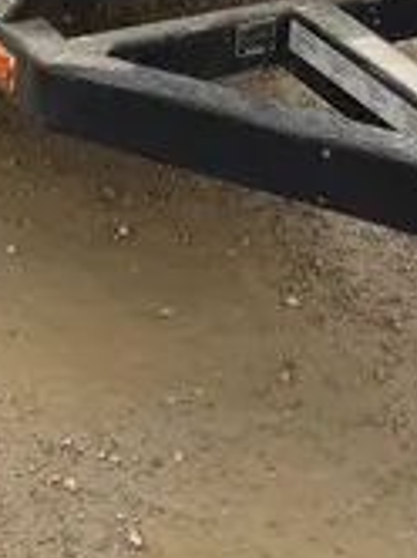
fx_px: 1852
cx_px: 178
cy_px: -163
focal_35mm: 115
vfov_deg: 16.2
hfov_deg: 12.8
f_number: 1.6
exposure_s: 1/367
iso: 32
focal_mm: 4.2
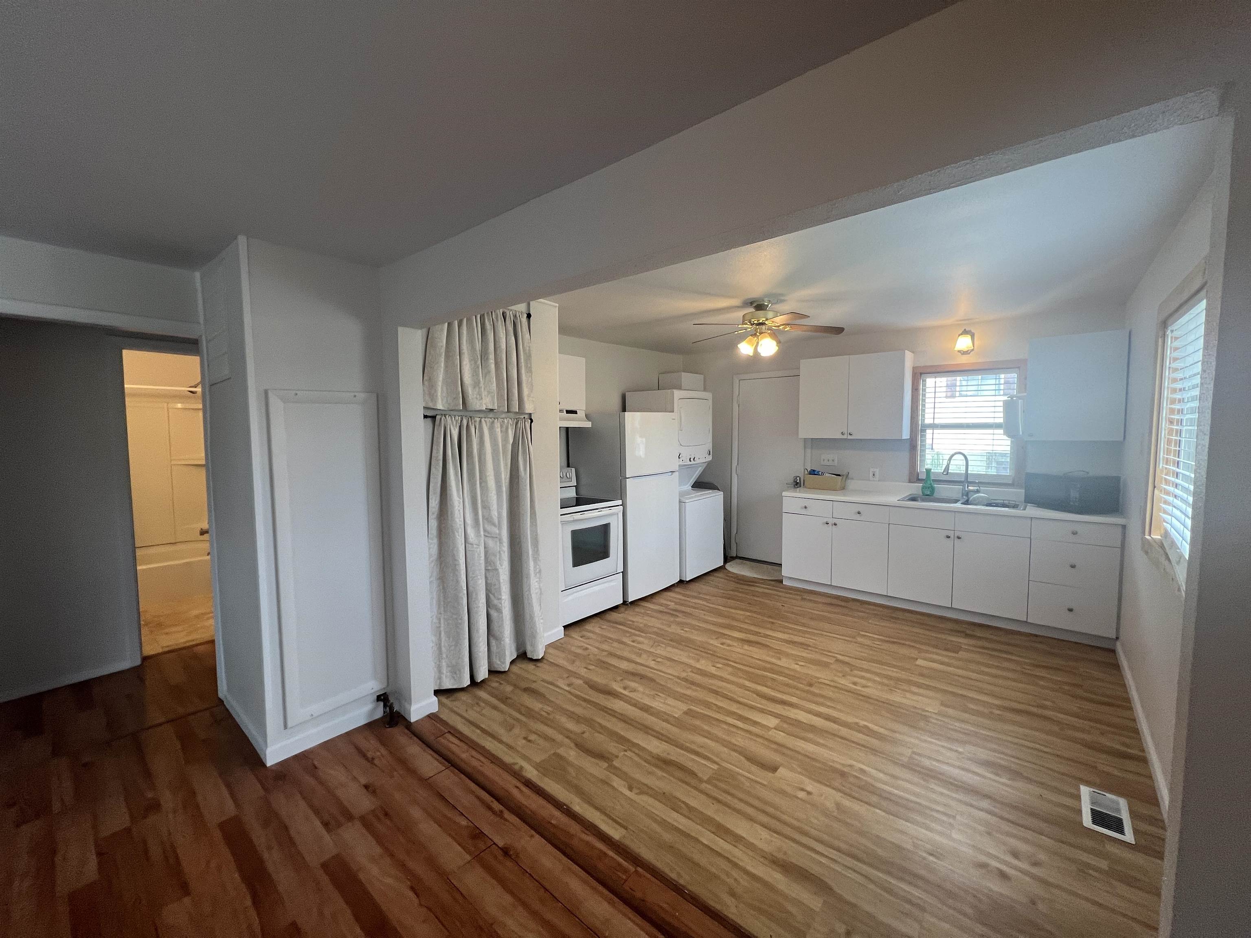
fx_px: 470
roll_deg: +0.1
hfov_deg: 106.2
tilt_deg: -3.7
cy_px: 469
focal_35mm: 13
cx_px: 626
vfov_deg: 89.9
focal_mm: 1.57
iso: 125
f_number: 1.8
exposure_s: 1/120
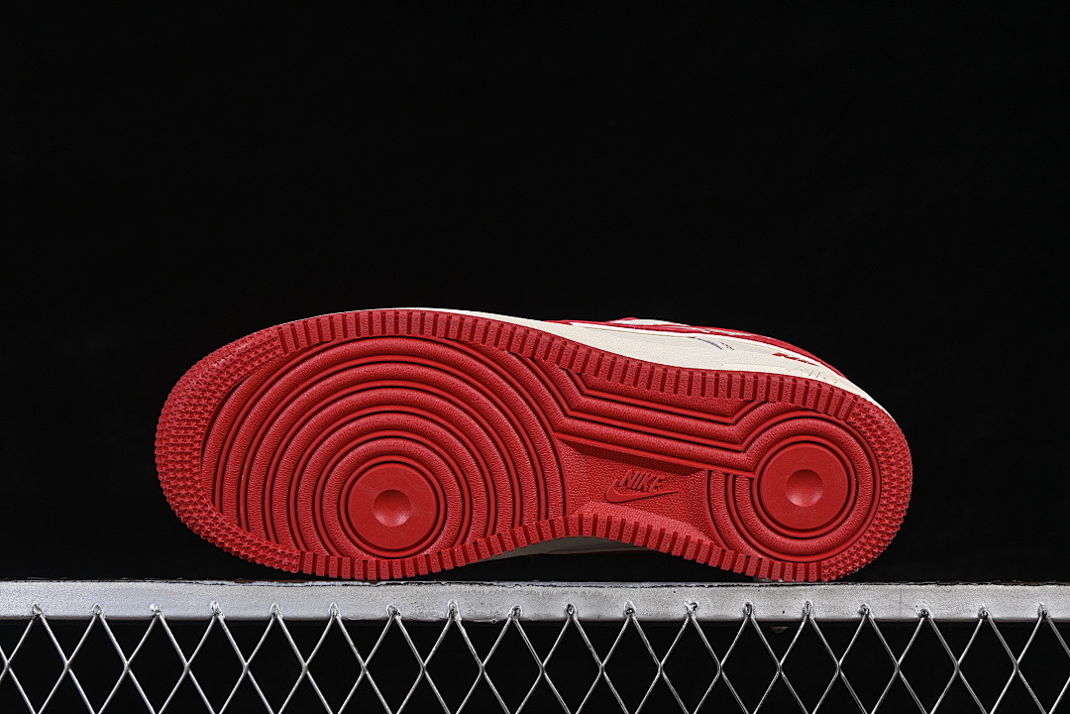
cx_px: 535
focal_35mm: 75
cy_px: 357
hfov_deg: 27.0
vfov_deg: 18.2
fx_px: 2229
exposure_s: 1/80
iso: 160
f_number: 8
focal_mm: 50
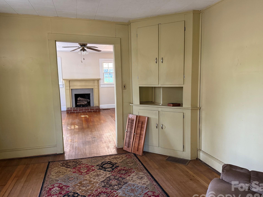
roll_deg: +1.4
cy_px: 102
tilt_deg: -7.1
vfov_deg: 53.1
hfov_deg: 67.3
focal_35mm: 26
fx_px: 198
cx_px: 134
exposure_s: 1/60
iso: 320
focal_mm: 6.76
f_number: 1.78
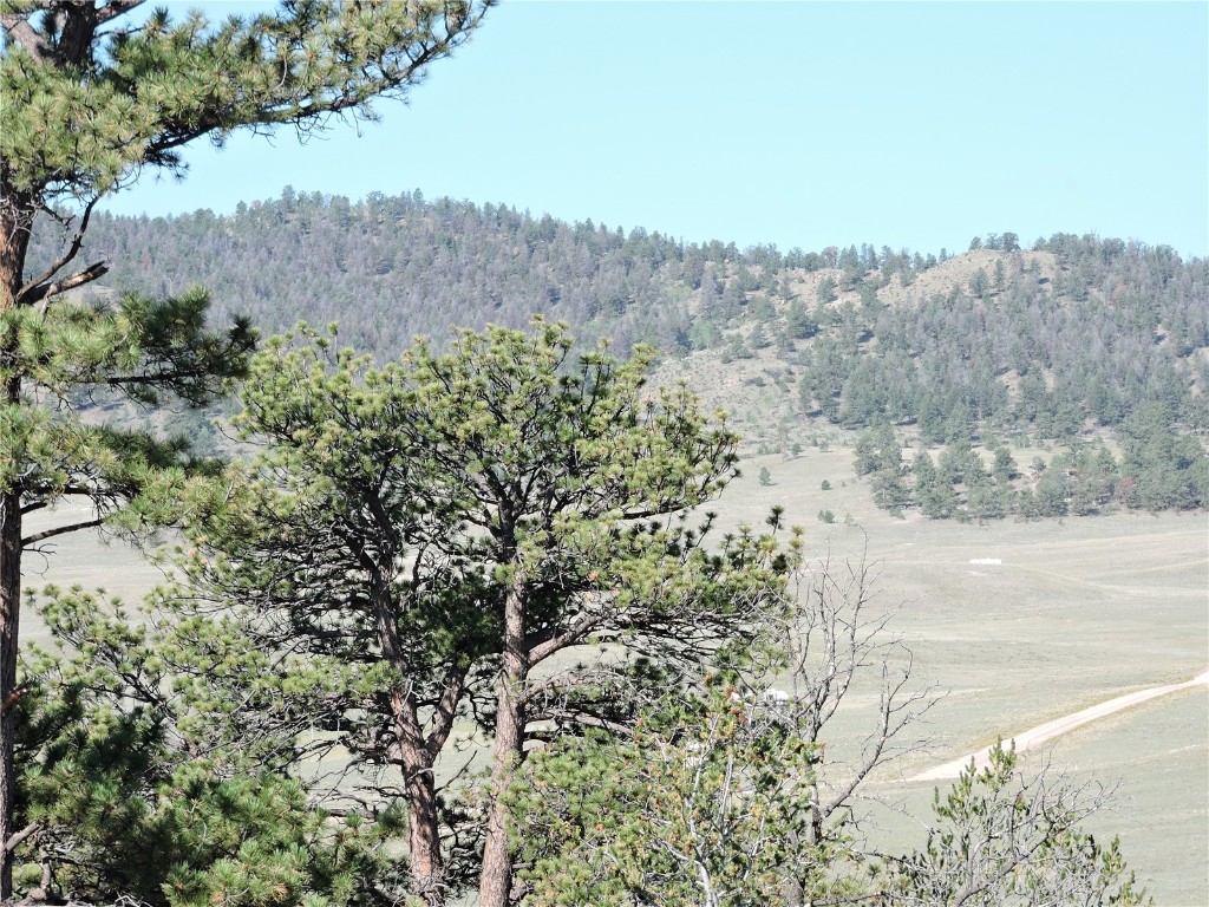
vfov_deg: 9.6
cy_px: 454
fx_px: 5414
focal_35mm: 155
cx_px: 604
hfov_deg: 12.7
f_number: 4.4
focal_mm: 27.6
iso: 100
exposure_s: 1/320
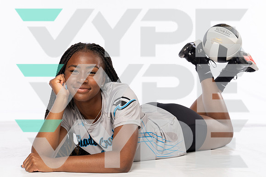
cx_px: 137
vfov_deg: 18.6
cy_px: 88
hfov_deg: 27.5
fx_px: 543
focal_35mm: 74
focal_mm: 49
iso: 200
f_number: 6.3
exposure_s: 1/250
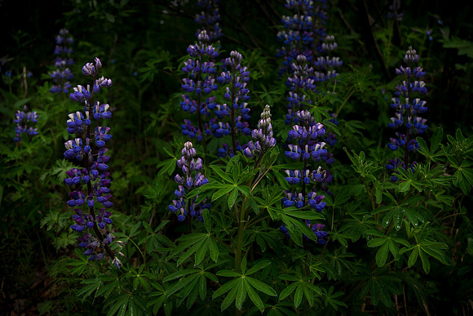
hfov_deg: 69.0
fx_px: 344
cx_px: 235
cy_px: 152
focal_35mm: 26
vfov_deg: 49.3
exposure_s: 1/640
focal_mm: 17
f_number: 2.8
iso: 200
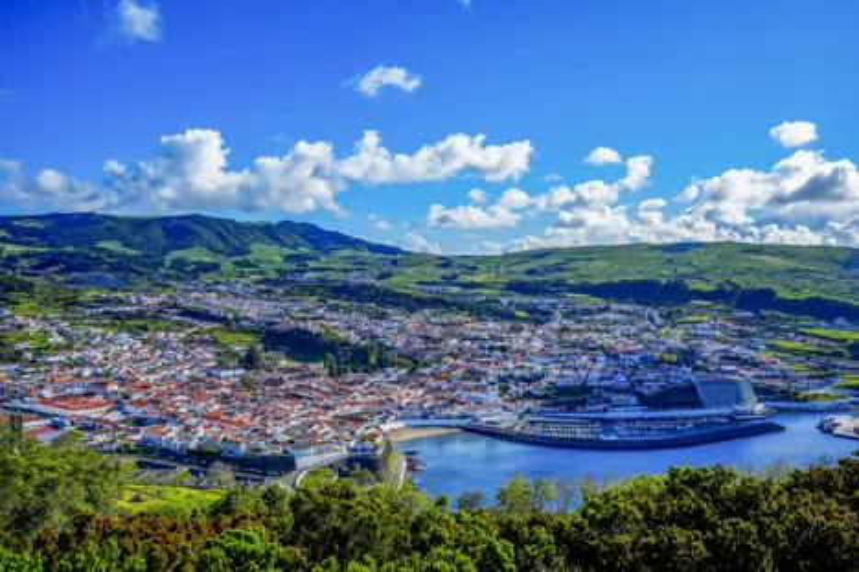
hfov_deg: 57.2
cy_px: 286
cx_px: 430
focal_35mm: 33
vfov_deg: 39.9
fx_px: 787
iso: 100
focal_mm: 33
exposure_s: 1/200
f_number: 10
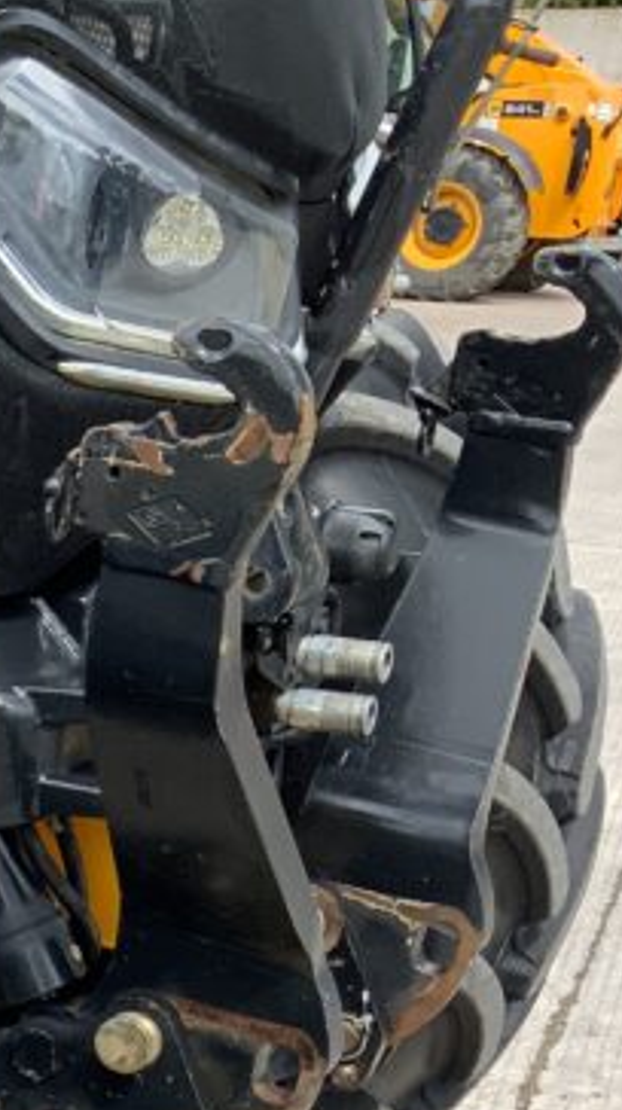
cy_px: 1147
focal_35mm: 89
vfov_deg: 22.9
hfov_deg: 11.9
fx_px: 2617
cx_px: -677
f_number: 1.8
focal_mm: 3
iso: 16
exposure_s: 1/635
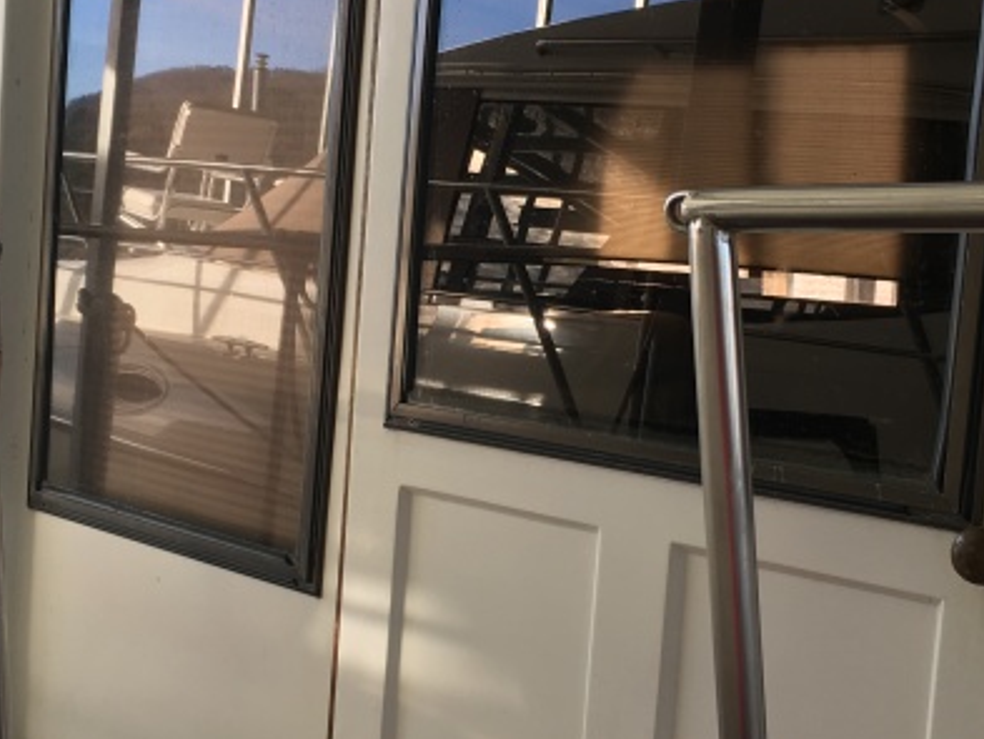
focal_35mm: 59
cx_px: 443
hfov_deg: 32.7
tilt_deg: -7.3
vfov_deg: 24.8
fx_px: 1678
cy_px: 403
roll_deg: -2.7
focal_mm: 4.15
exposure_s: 1/120
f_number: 2.2
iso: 25
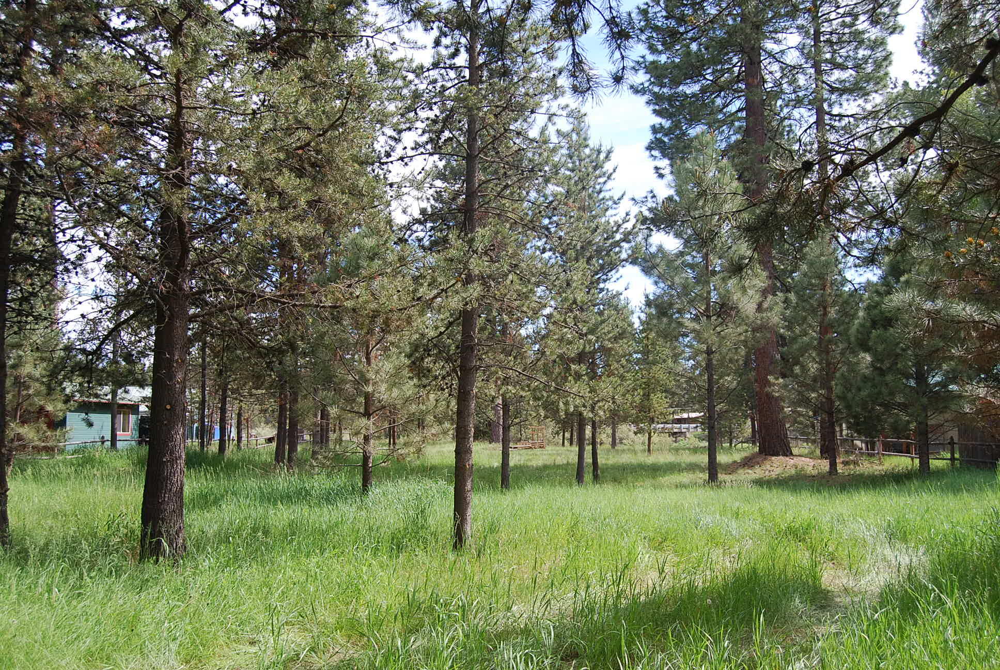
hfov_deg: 57.2
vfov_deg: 40.1
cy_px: 335
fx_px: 918
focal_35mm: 33
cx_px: 500
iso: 100
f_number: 5.6
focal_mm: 22
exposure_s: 1/125
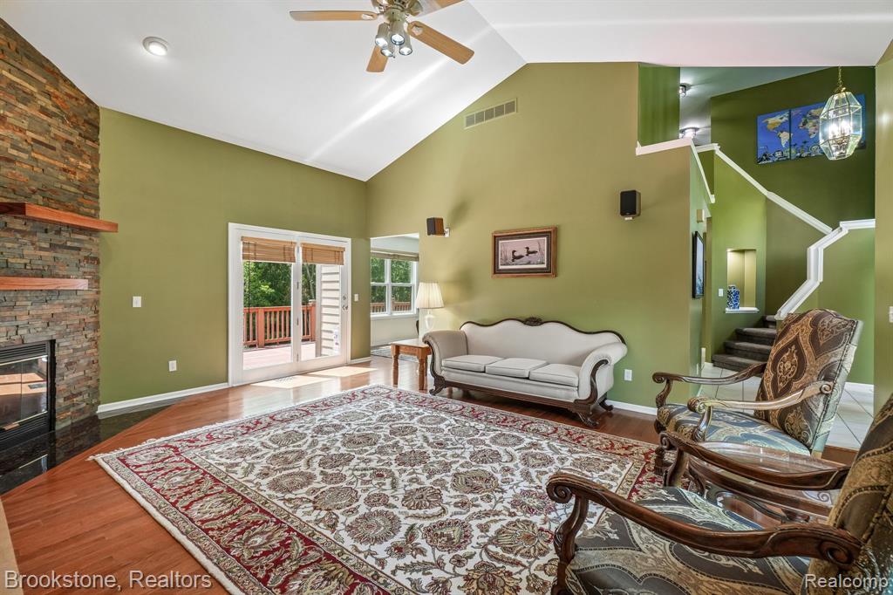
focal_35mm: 15
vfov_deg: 77.3
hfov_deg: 100.4
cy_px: 298
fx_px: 372
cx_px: 446
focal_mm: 10
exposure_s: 1/20
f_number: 8
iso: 400
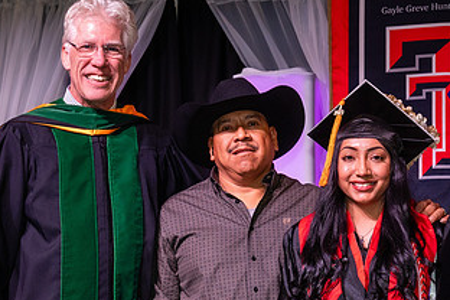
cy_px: 264
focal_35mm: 131
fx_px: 1637
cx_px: 248
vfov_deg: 10.4
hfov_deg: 15.6
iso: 1250
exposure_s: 1/160
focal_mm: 53
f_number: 5.6
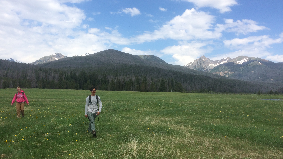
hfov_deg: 61.0
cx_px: 140
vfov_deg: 36.6
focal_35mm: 32
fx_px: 240
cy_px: 91
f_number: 2.2
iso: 32
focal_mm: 4.15
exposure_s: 1/2160
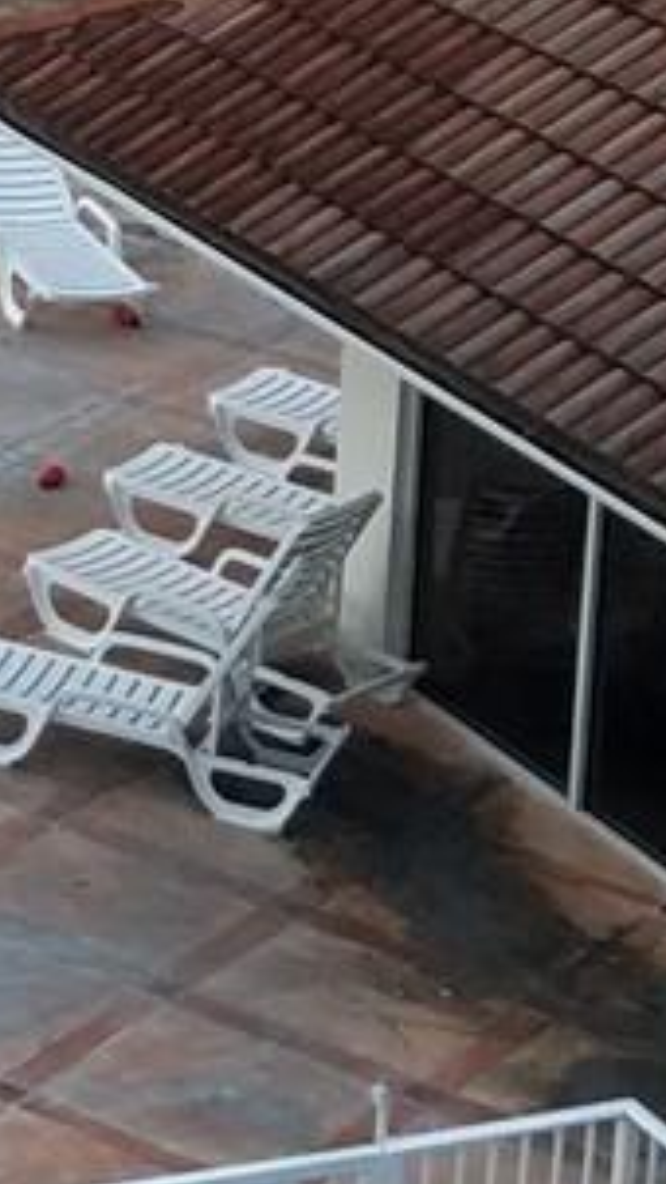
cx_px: -1164
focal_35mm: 150
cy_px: -223
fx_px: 4707
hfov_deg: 7.4
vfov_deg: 13.9
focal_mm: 4.2
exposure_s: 1/129
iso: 50
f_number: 1.7
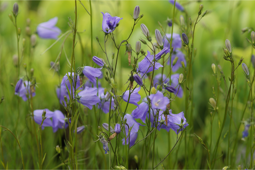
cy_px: 85
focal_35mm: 150
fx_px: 1062
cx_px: 128
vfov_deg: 9.1
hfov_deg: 13.7
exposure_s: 1/160
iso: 320
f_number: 4
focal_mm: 100
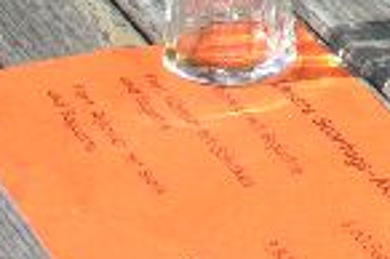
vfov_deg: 6.3
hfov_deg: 10.0
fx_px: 2164
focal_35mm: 200
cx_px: 564
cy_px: -489
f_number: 8
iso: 200
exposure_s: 1/506
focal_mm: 8.9
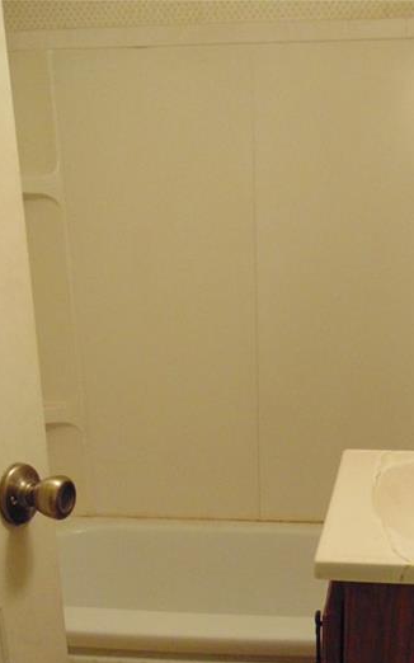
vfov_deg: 48.7
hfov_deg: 32.3
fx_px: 704
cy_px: 486
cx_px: 300
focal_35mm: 39
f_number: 3
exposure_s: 1/40
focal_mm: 4.5
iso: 500
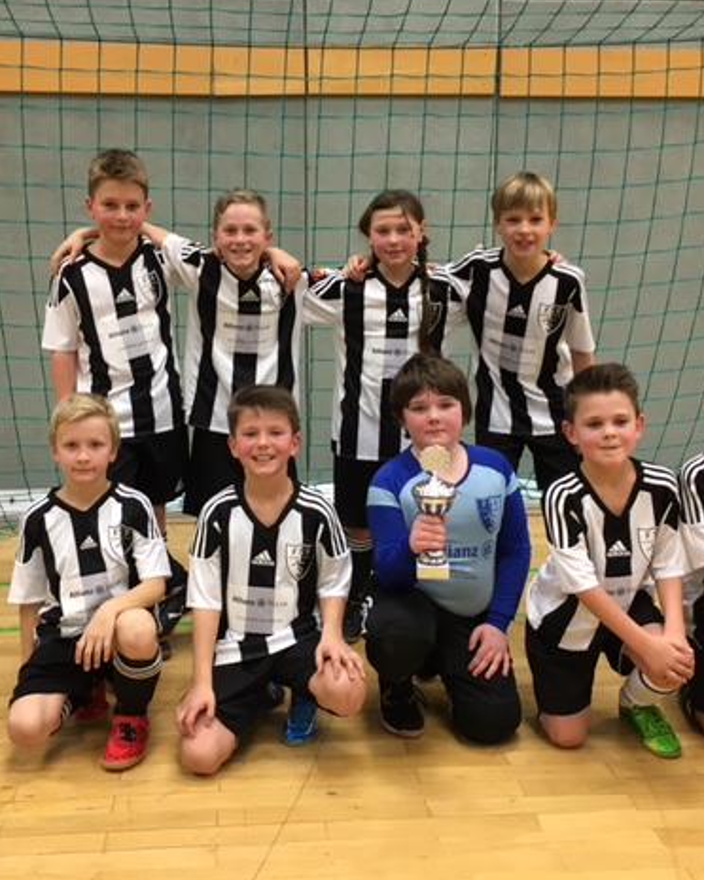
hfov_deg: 38.2
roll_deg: +0.5
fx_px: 1016
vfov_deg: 46.8
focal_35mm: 39
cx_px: 318
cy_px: 431
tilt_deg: -9.4
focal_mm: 4.15
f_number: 2.2
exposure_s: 1/33
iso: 100
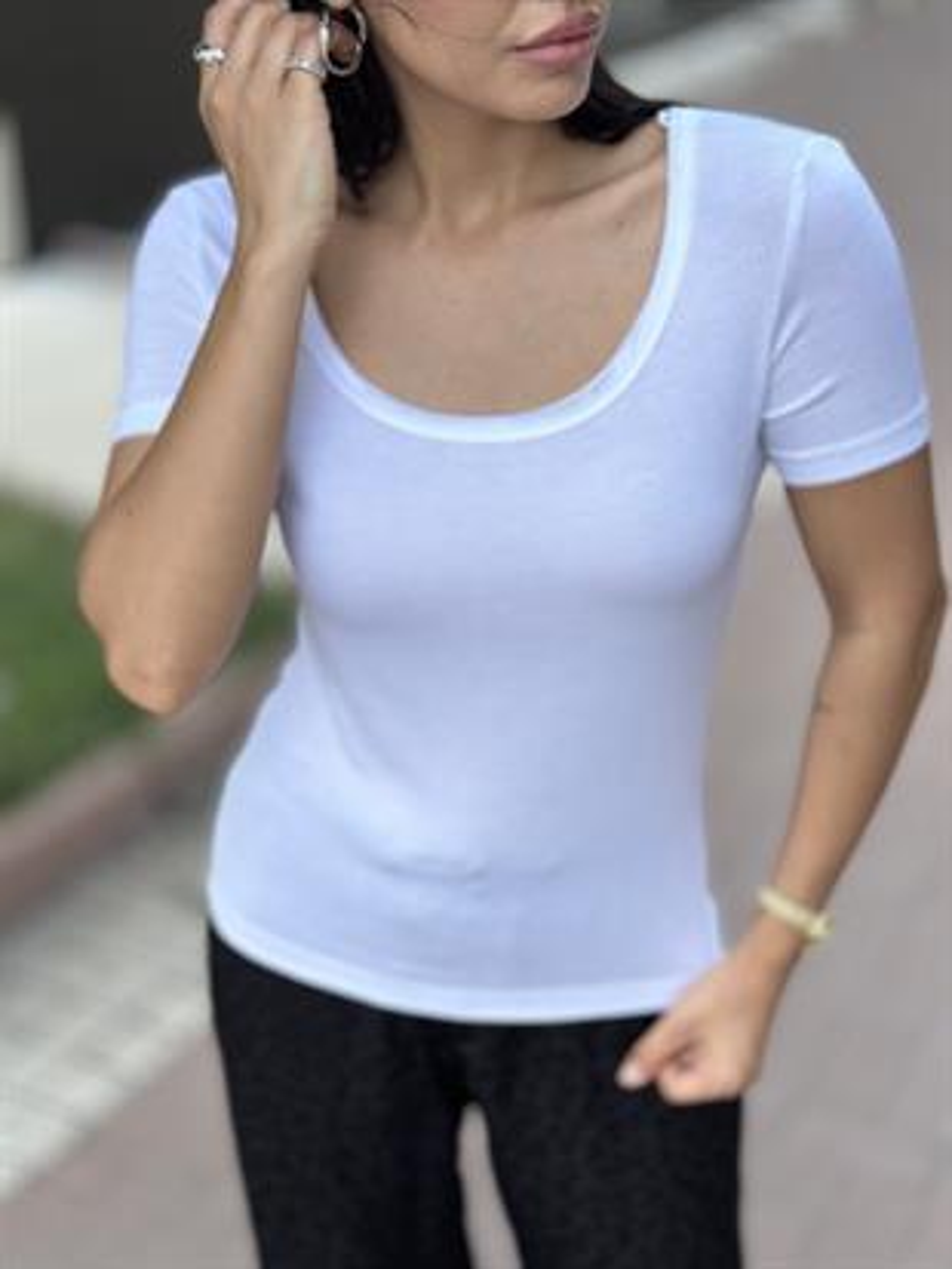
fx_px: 1759
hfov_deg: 30.3
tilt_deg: -28.3
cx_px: 476
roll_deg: -1.9
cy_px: 634
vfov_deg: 39.6
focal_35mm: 48
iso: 80
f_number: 1.78
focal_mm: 6.86
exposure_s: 1/1009
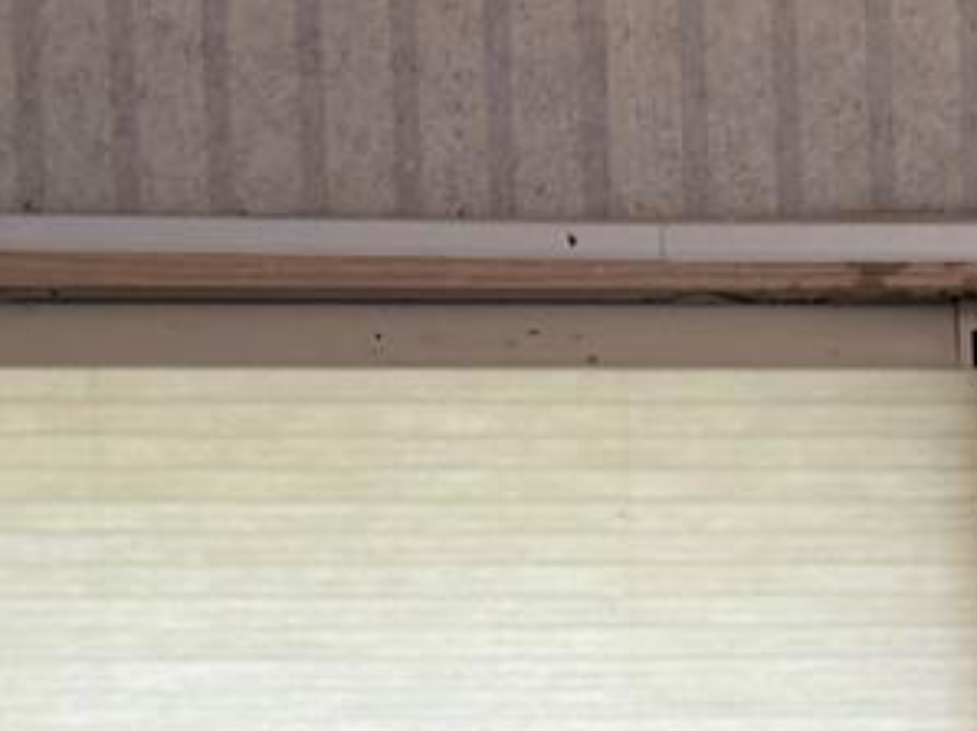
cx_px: 1521
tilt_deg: -5.4
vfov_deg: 8.7
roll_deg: +0.0
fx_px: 4653
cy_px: 1147
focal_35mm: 165
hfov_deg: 11.4
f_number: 1.78
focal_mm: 6.76
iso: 125
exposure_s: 1/60
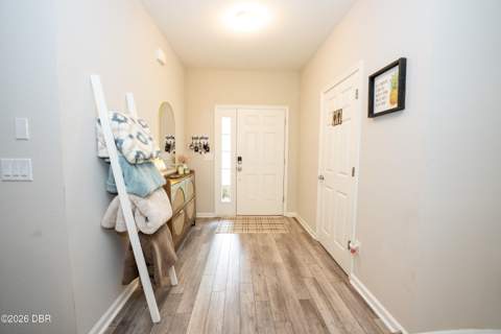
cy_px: 167
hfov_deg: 104.3
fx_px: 195
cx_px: 250
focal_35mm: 14
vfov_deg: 81.2
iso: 4000
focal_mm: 14
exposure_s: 1/160
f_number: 4.5
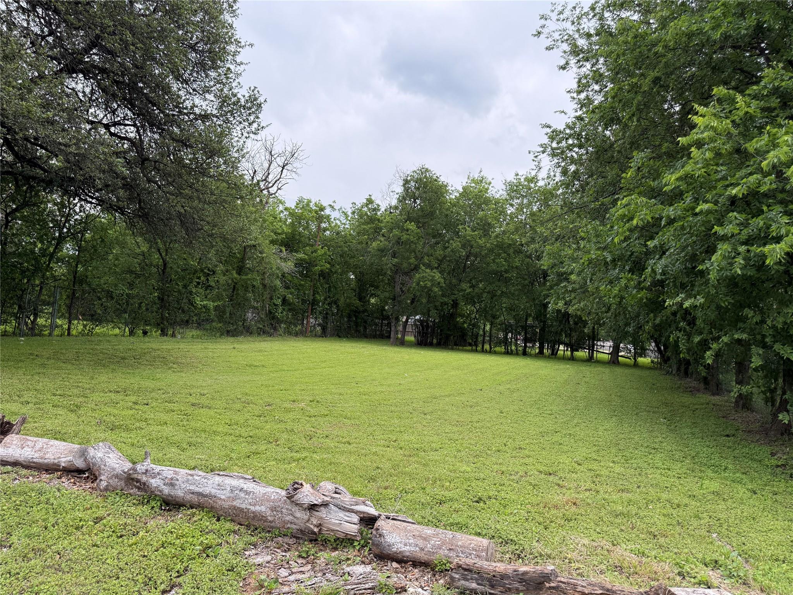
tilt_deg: +2.4
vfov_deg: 56.8
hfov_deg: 71.6
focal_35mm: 24
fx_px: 550
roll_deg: -4.3
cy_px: 298
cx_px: 396
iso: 100
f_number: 1.78
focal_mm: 6.76
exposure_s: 1/504
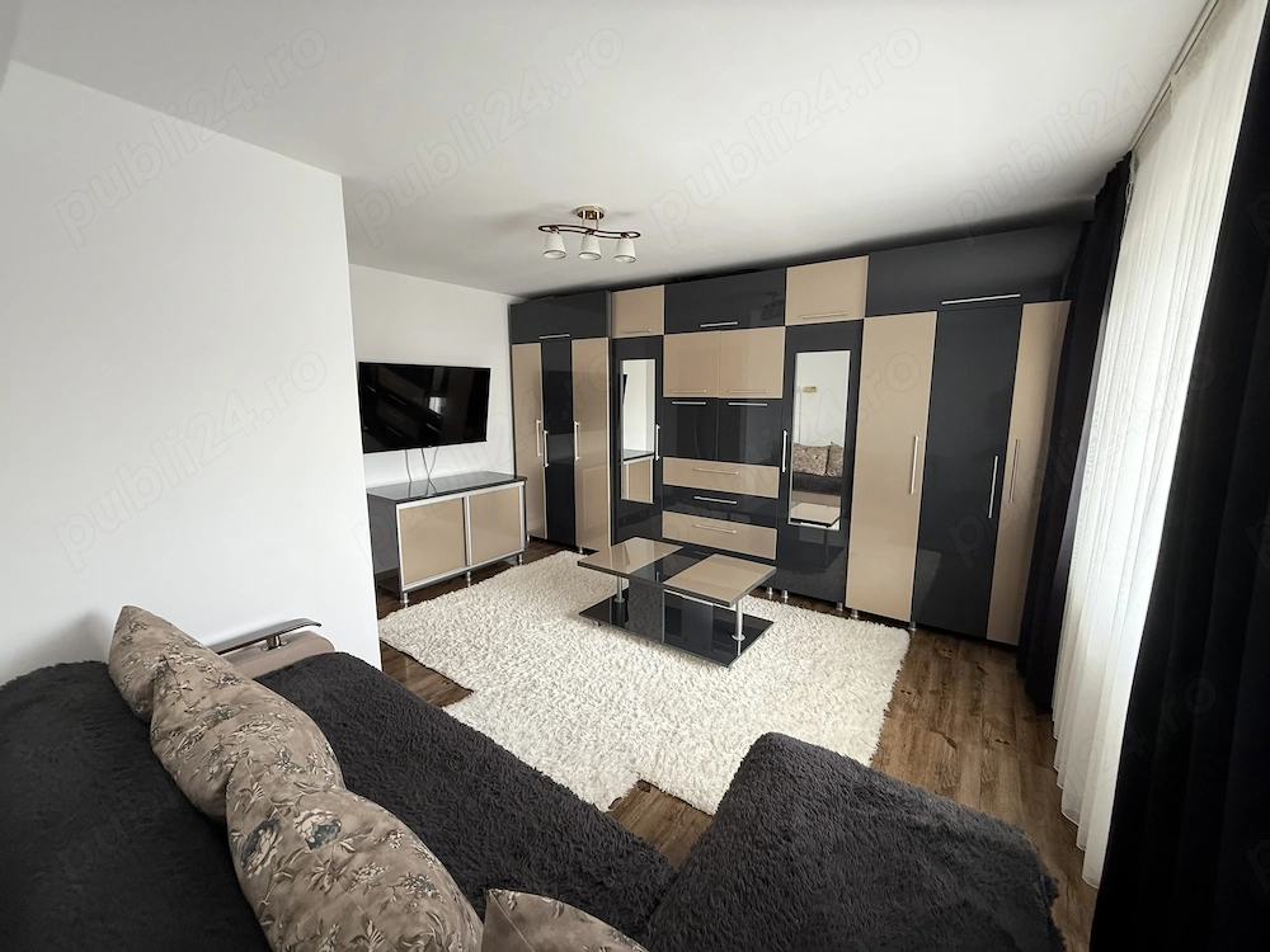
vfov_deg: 85.7
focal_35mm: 14
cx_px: 635
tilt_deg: -8.3
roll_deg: +2.0
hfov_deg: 102.1
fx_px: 514
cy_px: 476
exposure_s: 1/99
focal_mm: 2.22
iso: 250
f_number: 2.2
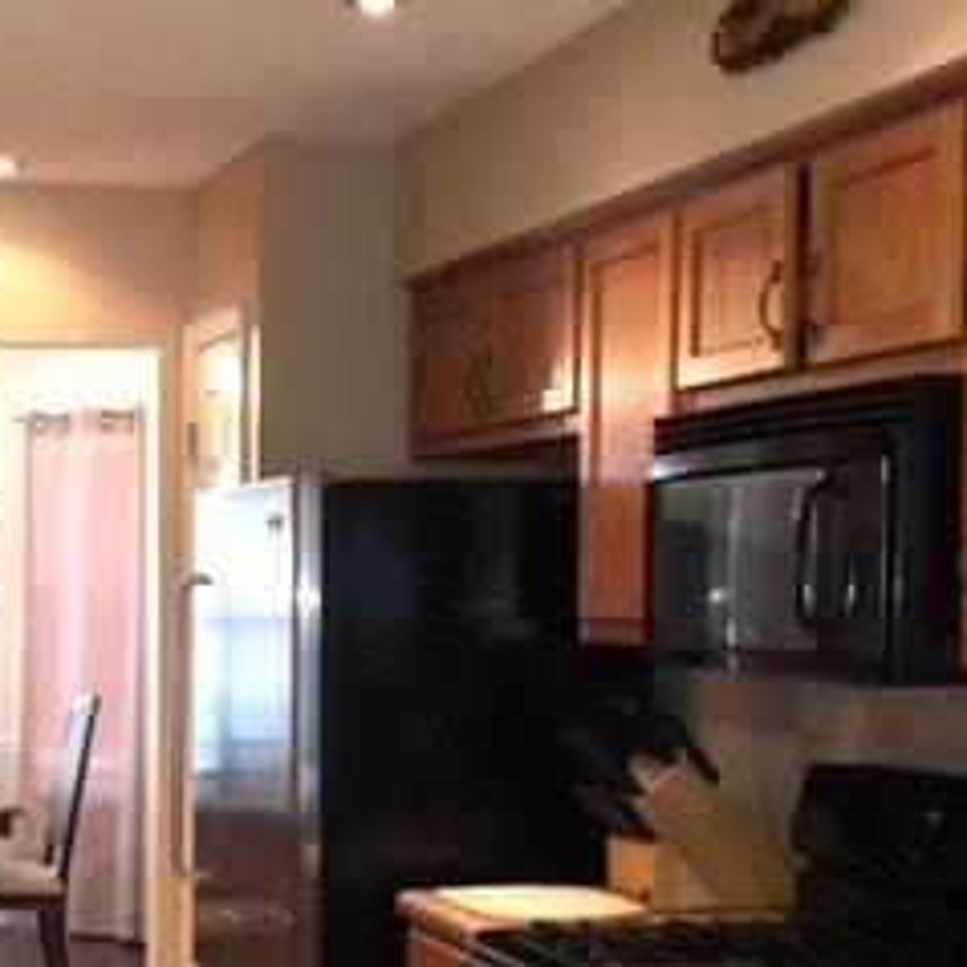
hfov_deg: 24.2
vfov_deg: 24.8
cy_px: 683
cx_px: 69
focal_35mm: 69
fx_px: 2181
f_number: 2.2
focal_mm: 4.15
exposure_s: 1/24
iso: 80
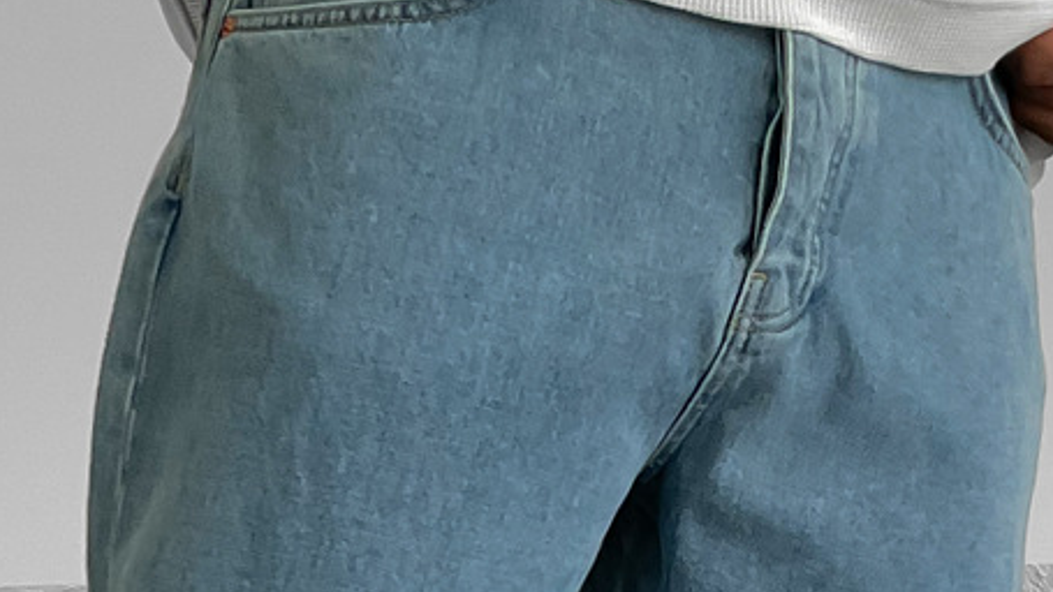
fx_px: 3099
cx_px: 470
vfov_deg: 10.6
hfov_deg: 19.3
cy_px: 856
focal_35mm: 111
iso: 64
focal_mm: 3
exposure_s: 1/105
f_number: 1.8
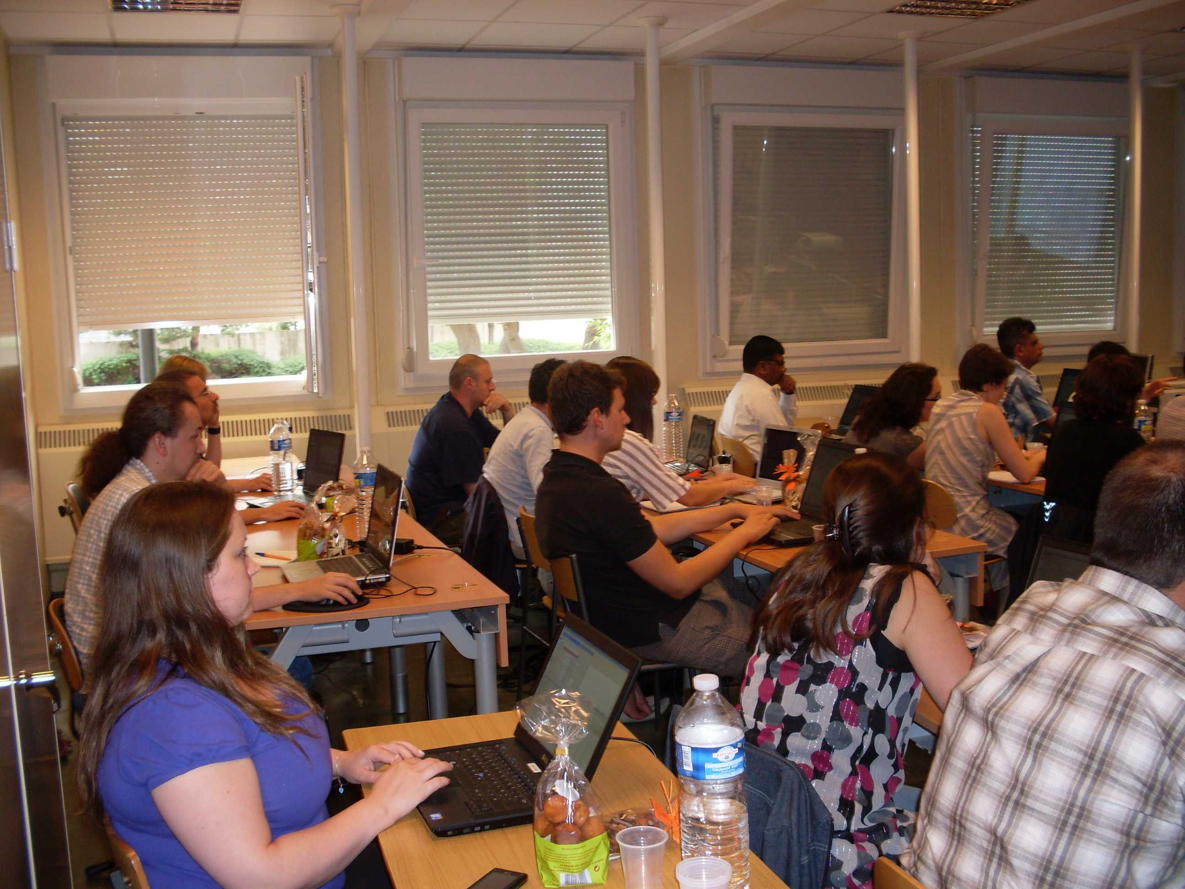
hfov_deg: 49.0
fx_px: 1301
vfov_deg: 37.7
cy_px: 444
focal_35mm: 38
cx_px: 592
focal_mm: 6.3
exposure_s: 1/45
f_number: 2.8
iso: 100
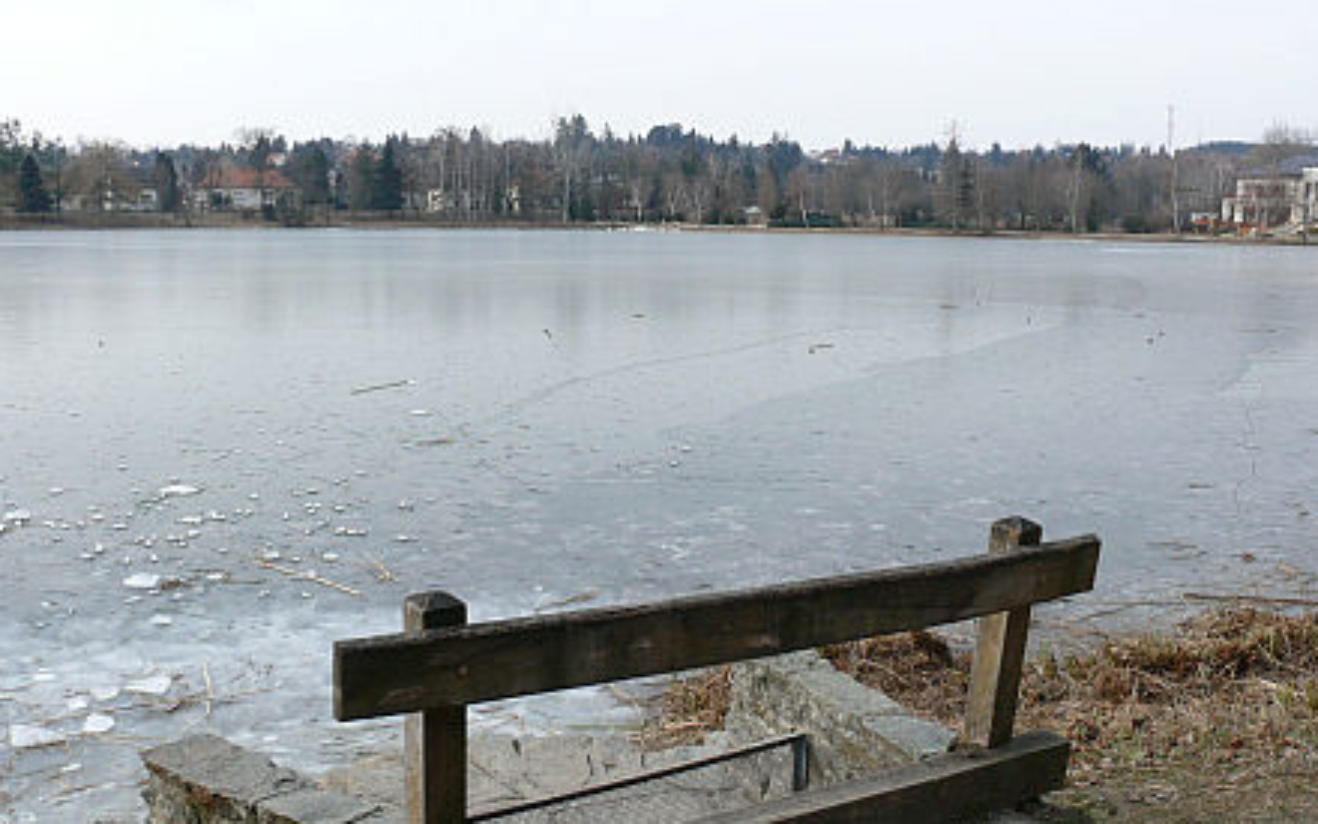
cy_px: 452
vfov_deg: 33.6
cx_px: 665
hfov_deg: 51.5
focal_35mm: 38
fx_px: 1365
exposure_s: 1/250
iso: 100
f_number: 5
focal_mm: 7.4
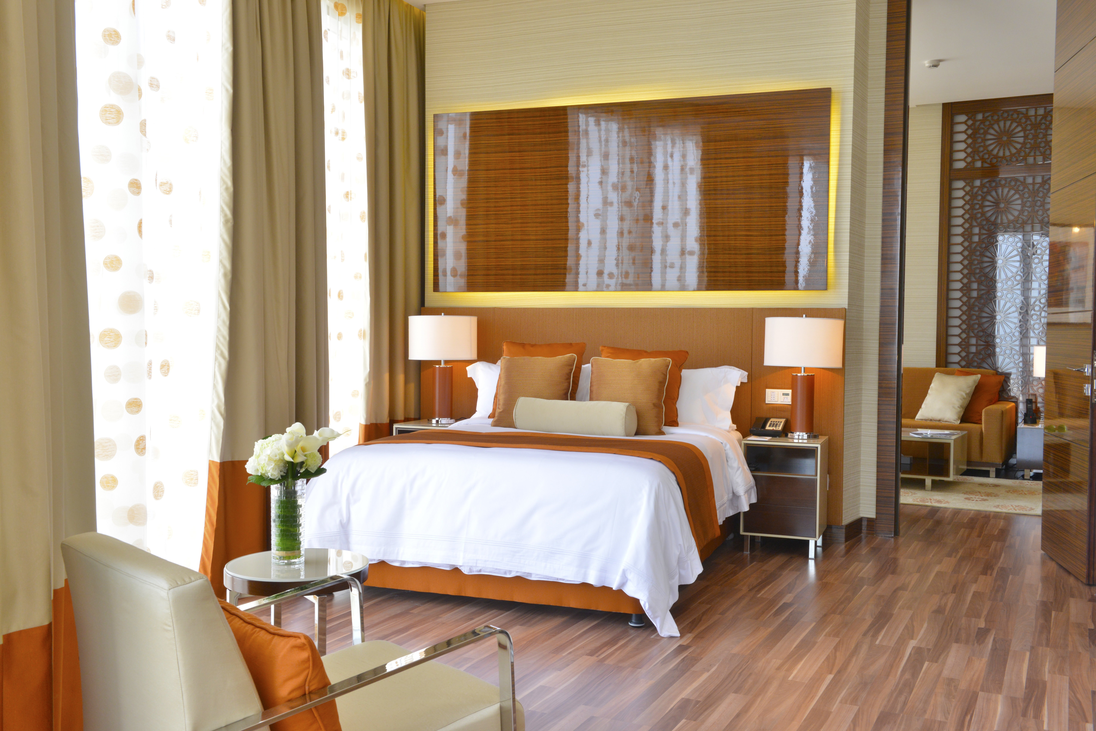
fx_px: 1066
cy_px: 366
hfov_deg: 54.4
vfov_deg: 37.9
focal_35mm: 35
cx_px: 548
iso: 800
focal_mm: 35
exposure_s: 1/8
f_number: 13
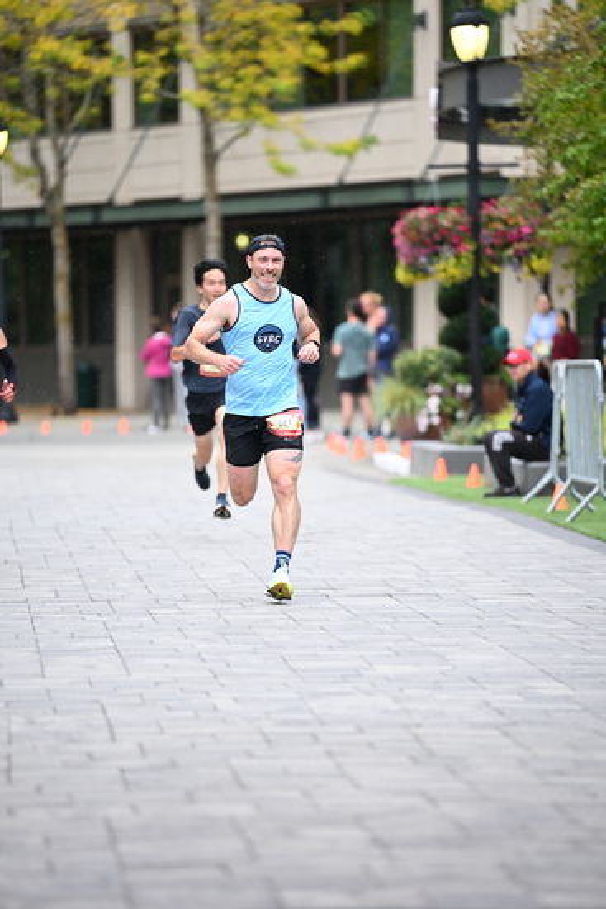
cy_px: 454
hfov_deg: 6.9
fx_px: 5046
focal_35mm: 200
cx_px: 303
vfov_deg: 10.3
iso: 1250
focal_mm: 200
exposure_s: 1/1250
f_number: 2.8
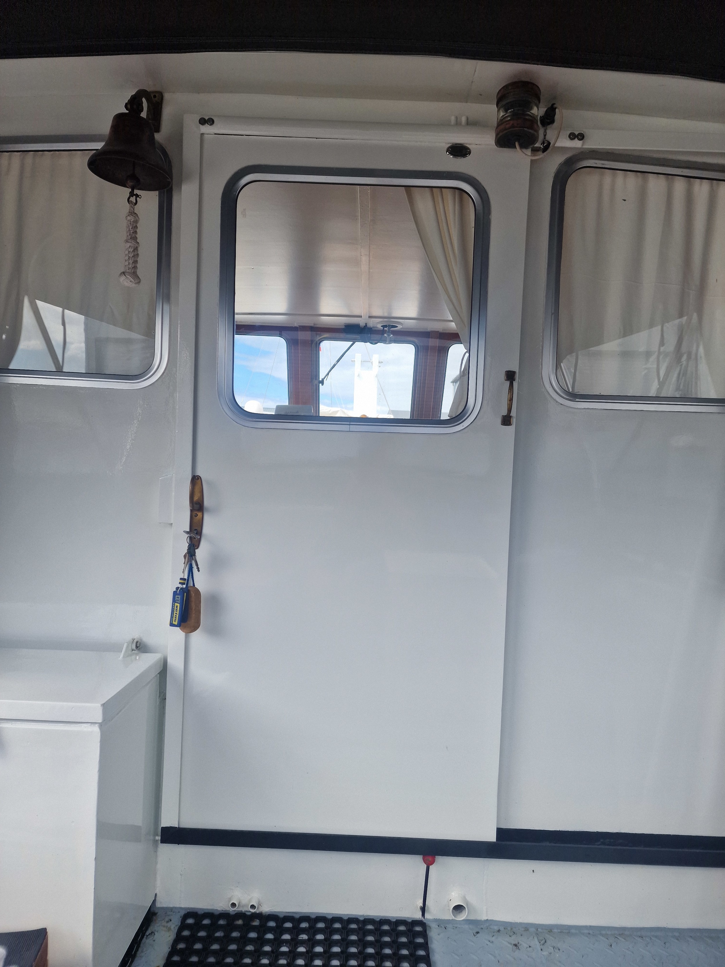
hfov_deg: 58.9
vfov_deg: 73.9
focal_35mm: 23
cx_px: 362
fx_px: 642
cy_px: 484
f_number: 1.8
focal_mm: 6.4
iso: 50
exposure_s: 1/420
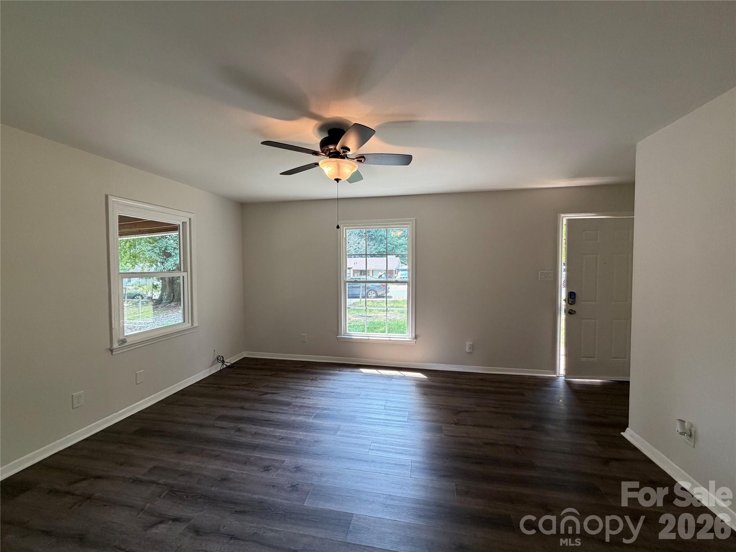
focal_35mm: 14
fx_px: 298
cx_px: 368
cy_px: 276
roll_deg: +0.0
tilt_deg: -2.3
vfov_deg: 85.7
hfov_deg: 102.1
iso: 200
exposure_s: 1/120
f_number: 2.2
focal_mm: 2.22
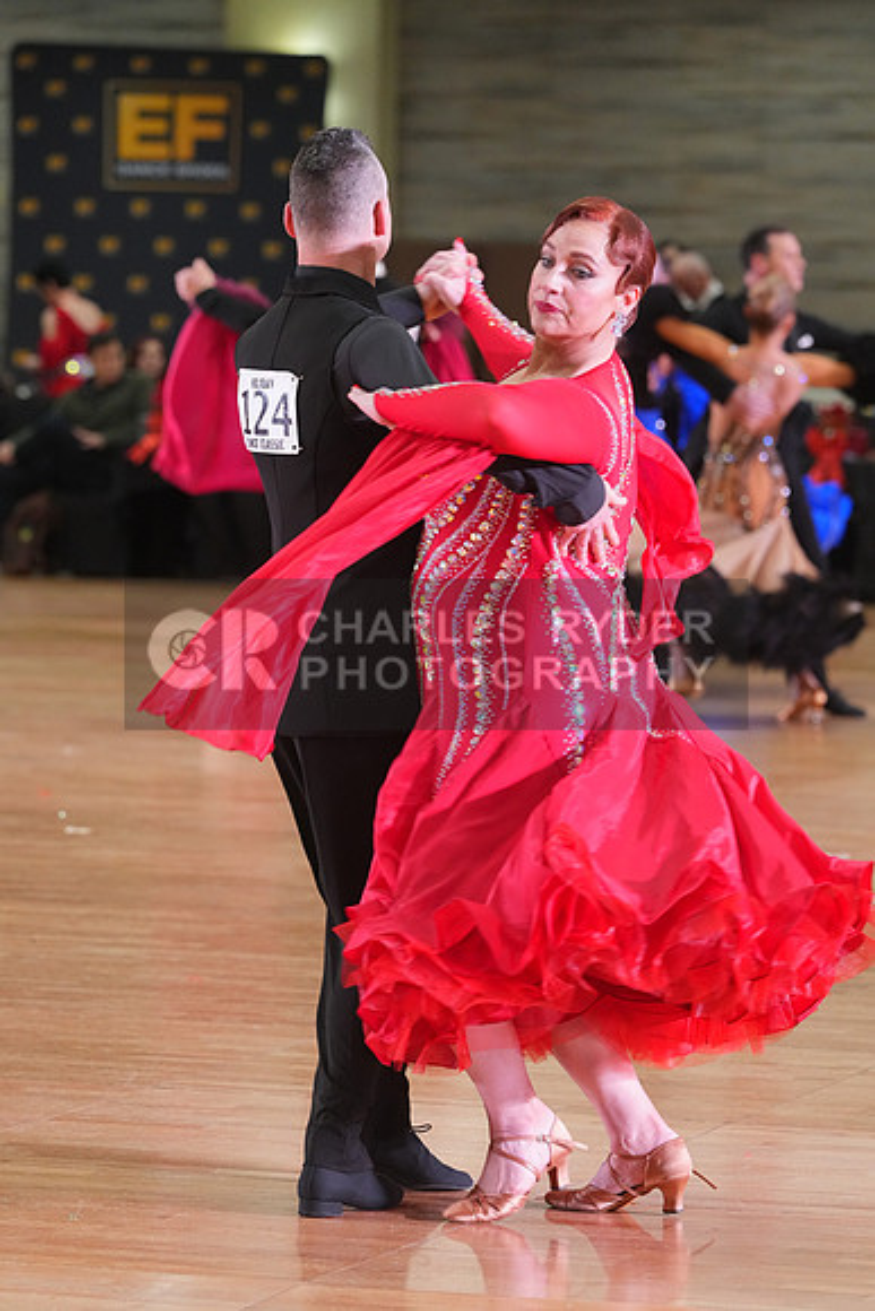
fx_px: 6740
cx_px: 438
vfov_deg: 11.1
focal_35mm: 185
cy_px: 656
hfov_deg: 7.4
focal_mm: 185
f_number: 5.6
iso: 3200
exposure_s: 1/200
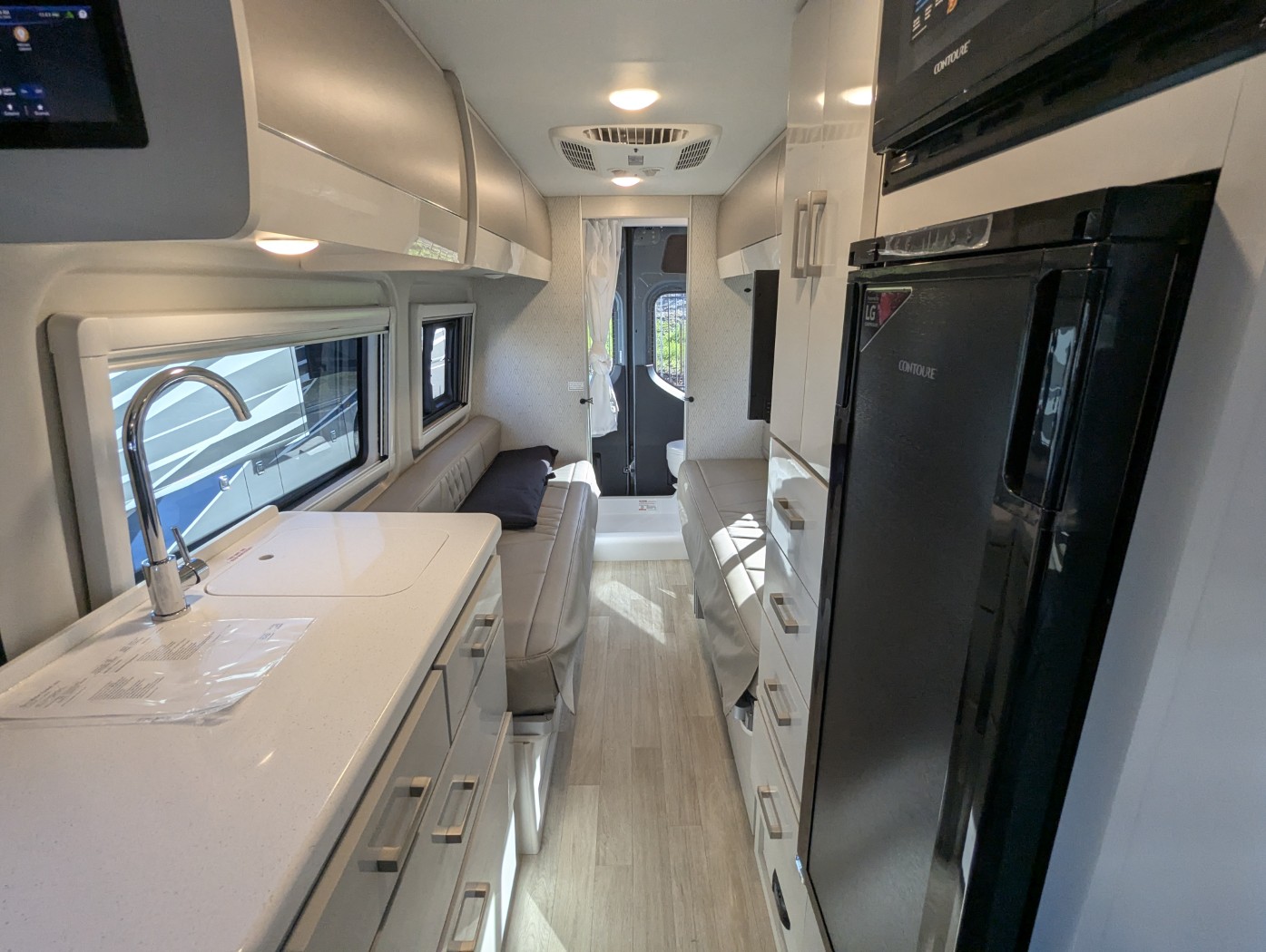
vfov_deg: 78.2
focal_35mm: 16
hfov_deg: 94.4
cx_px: 633
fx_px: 586
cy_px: 476
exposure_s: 1/219
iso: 181
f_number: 2.2
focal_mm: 2.35
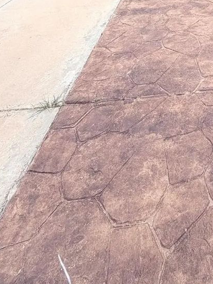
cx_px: 203
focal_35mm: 35
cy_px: -54
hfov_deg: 37.3
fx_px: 287
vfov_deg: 39.0
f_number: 2.2
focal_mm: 2.22
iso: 20
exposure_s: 1/1050
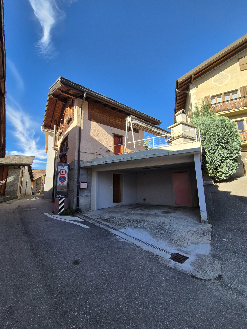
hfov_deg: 89.9
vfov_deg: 106.2
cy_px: 164
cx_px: 124
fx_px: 124
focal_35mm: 13
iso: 50
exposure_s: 1/966
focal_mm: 2.2
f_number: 2.2
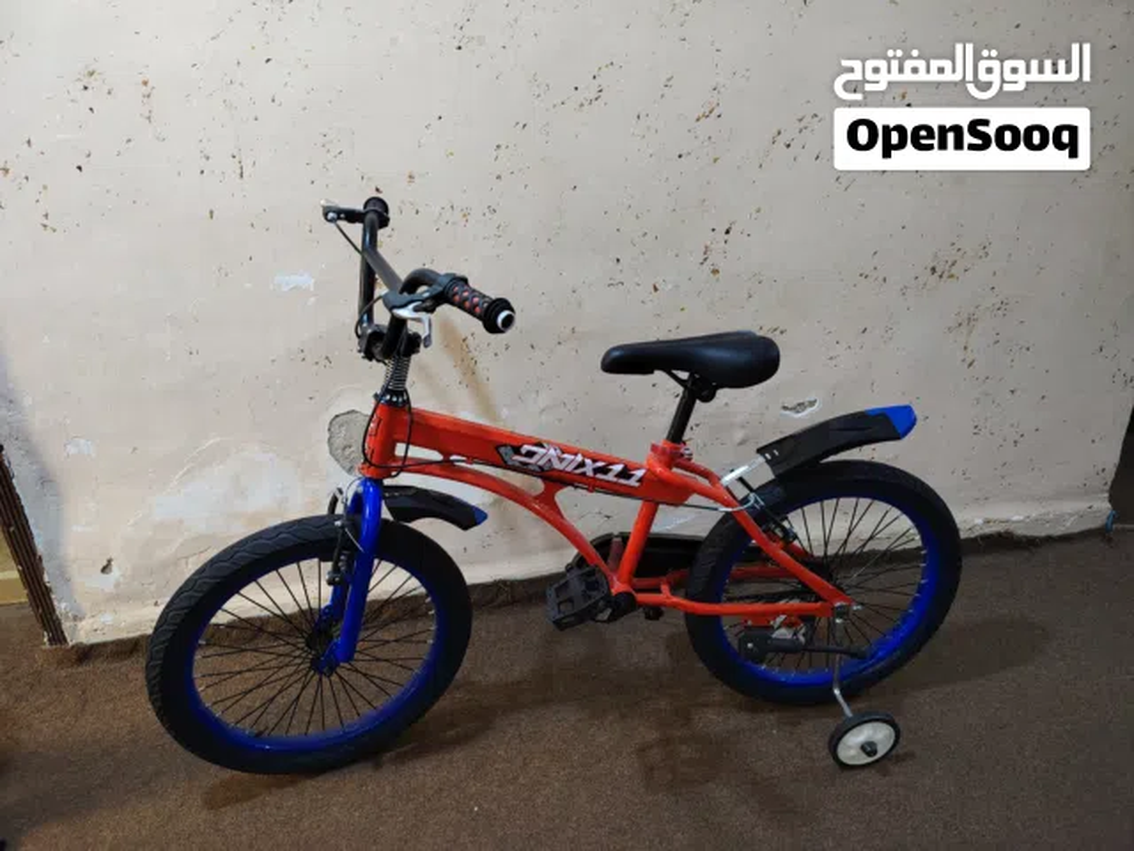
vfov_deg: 56.8
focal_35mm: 24
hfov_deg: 71.6
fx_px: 786
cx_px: 567
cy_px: 426
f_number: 1.75
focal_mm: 5.25
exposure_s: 1/25
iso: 1056
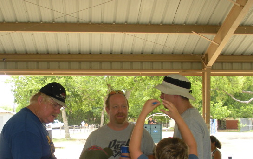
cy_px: 126
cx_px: 123
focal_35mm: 56
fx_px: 386
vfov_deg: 22.9
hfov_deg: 36.3
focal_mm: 6.3
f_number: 3.5
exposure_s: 1/90.6
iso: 88
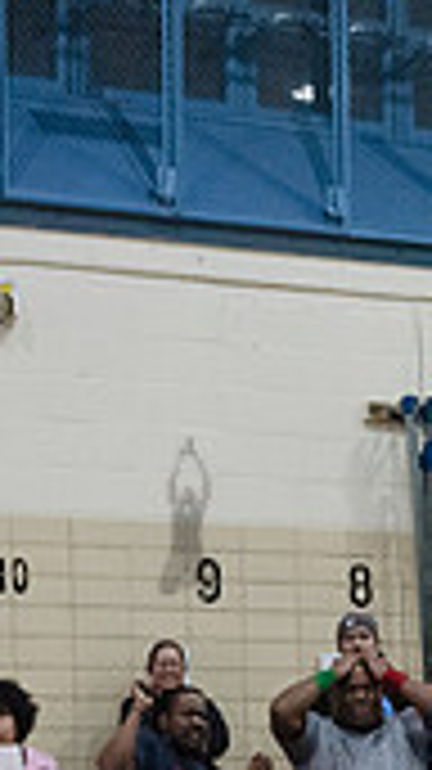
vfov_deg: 12.0
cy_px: 732
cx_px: 765
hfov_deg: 6.7
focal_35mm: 178
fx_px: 3630
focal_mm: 50
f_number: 3.2
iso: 8000
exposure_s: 1/400
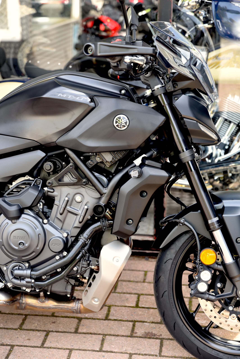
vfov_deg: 28.8
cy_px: 180
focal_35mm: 70
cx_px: 120
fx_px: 699
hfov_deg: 19.5
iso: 100
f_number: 3.5
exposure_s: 1/60
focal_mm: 70
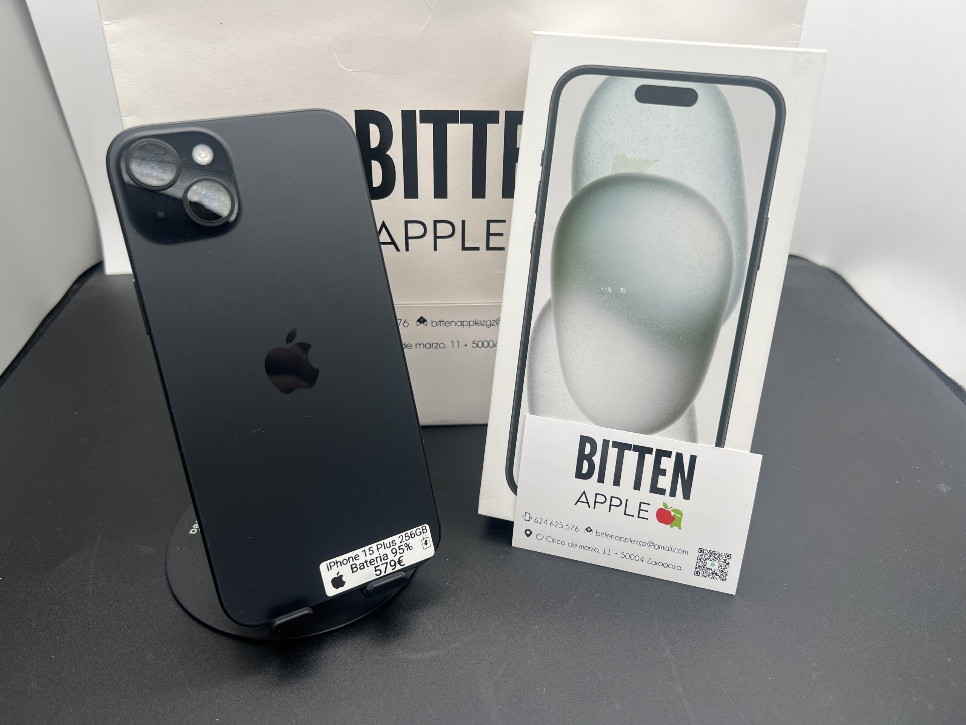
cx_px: 483
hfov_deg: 67.3
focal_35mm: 26
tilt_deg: -34.6
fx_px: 726
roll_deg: -1.0
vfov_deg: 53.1
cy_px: 362
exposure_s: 1/374
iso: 50
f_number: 1.5
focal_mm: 5.7
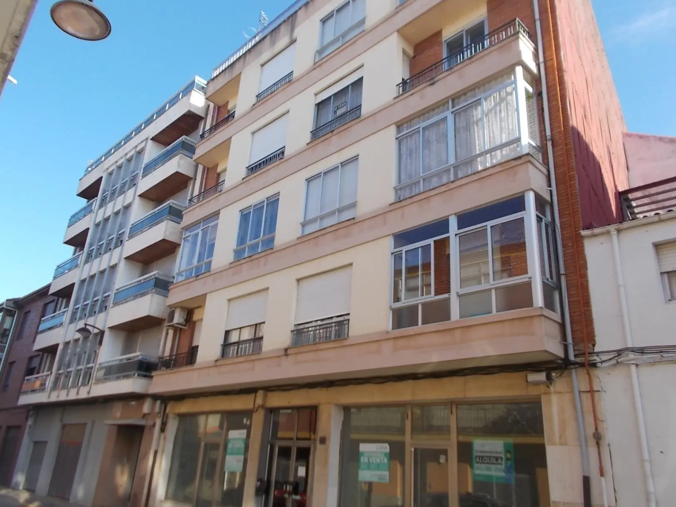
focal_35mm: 27
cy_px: 247
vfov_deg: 51.3
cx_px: 330
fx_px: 527
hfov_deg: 65.3
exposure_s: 1/320
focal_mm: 4.6
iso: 80
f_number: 3.2
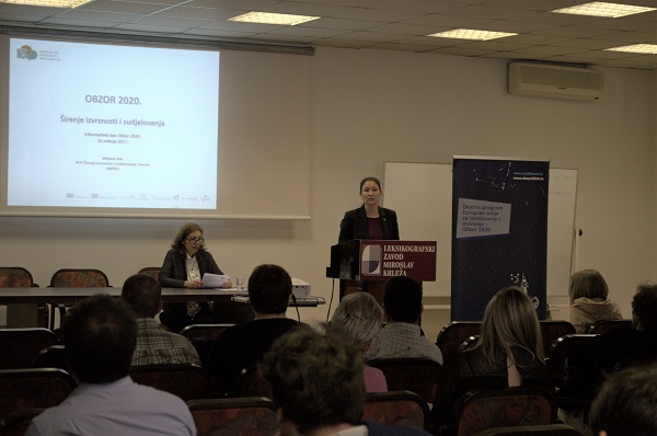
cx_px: 328
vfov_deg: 16.5
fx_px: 1503
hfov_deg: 24.7
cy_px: 218
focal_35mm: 82
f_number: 5.6
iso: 1000
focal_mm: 55
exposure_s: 1/60
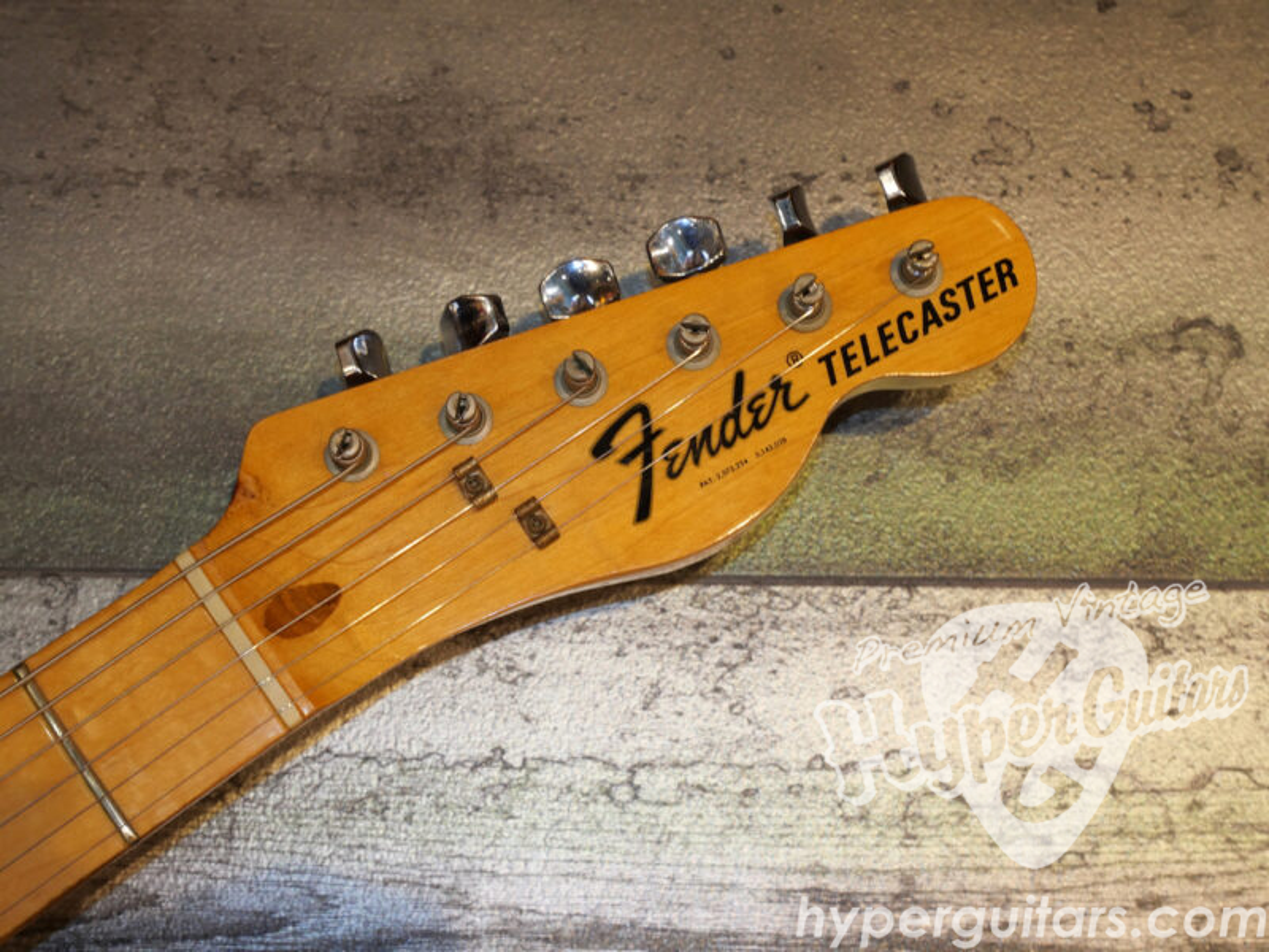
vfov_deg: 22.9
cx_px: 634
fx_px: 2346
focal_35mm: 64
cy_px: 476
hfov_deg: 30.3
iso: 800
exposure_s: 1/50
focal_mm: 32
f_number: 5.6
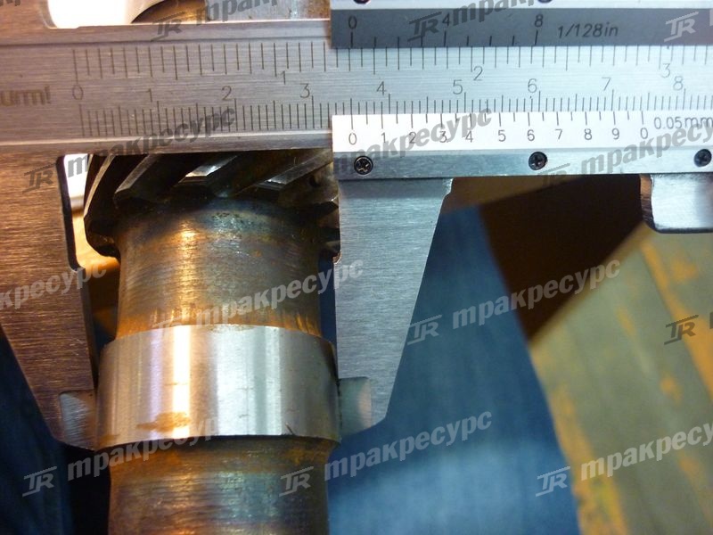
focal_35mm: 33
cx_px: 356
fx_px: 680
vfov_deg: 42.9
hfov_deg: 55.4
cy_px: 268
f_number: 2.8
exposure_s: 1/20
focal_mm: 5.5
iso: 400
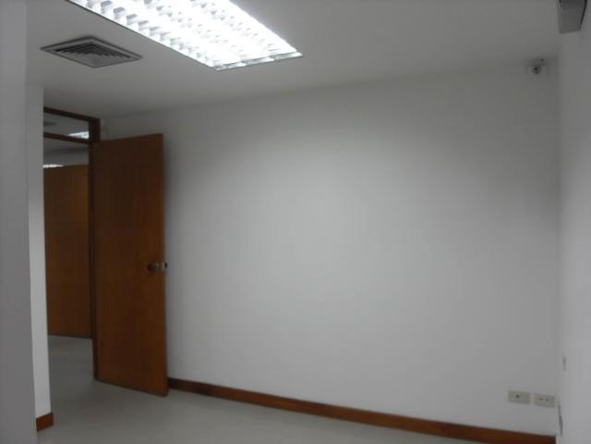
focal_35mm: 28
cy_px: 222
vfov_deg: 49.7
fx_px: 478
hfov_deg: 63.4
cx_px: 296
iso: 100
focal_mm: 6
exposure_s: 1/45
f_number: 2.8
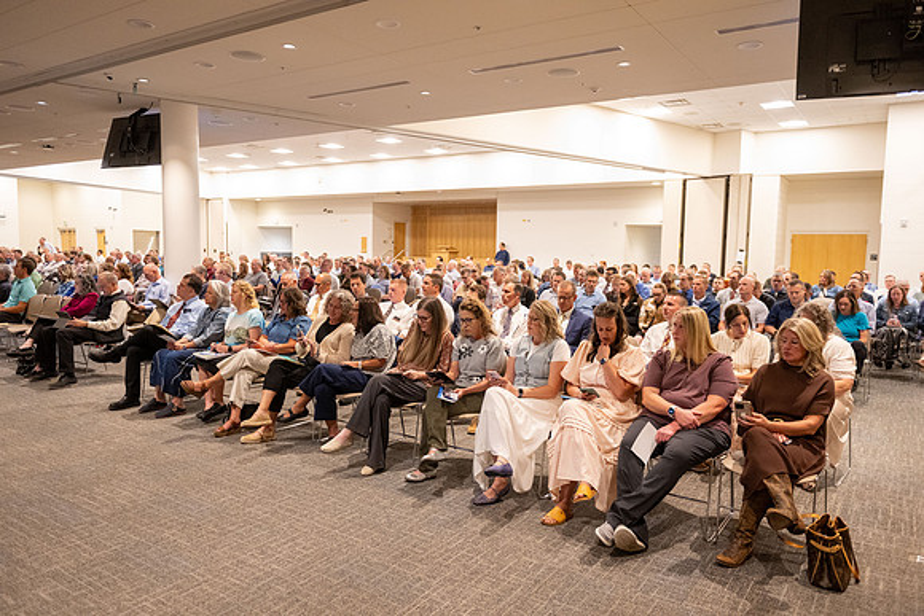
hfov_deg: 69.4
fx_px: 667
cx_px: 462
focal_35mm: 26
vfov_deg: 49.6
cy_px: 308
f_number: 2.8
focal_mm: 26
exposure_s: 1/200
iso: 4000
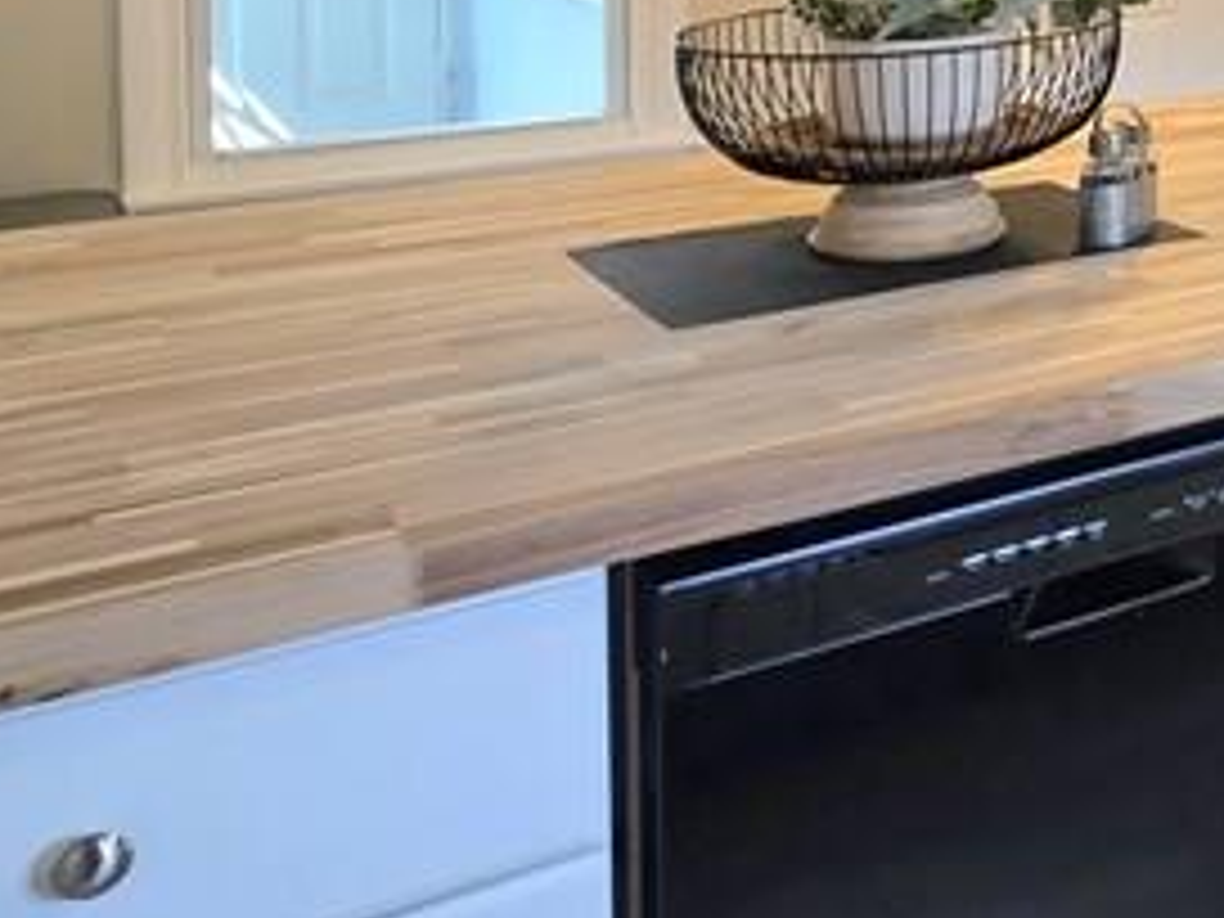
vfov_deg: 26.8
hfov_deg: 30.3
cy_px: -144
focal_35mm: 49
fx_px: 1733
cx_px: 1611
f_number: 1.9
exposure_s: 1/120
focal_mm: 2.2
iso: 200
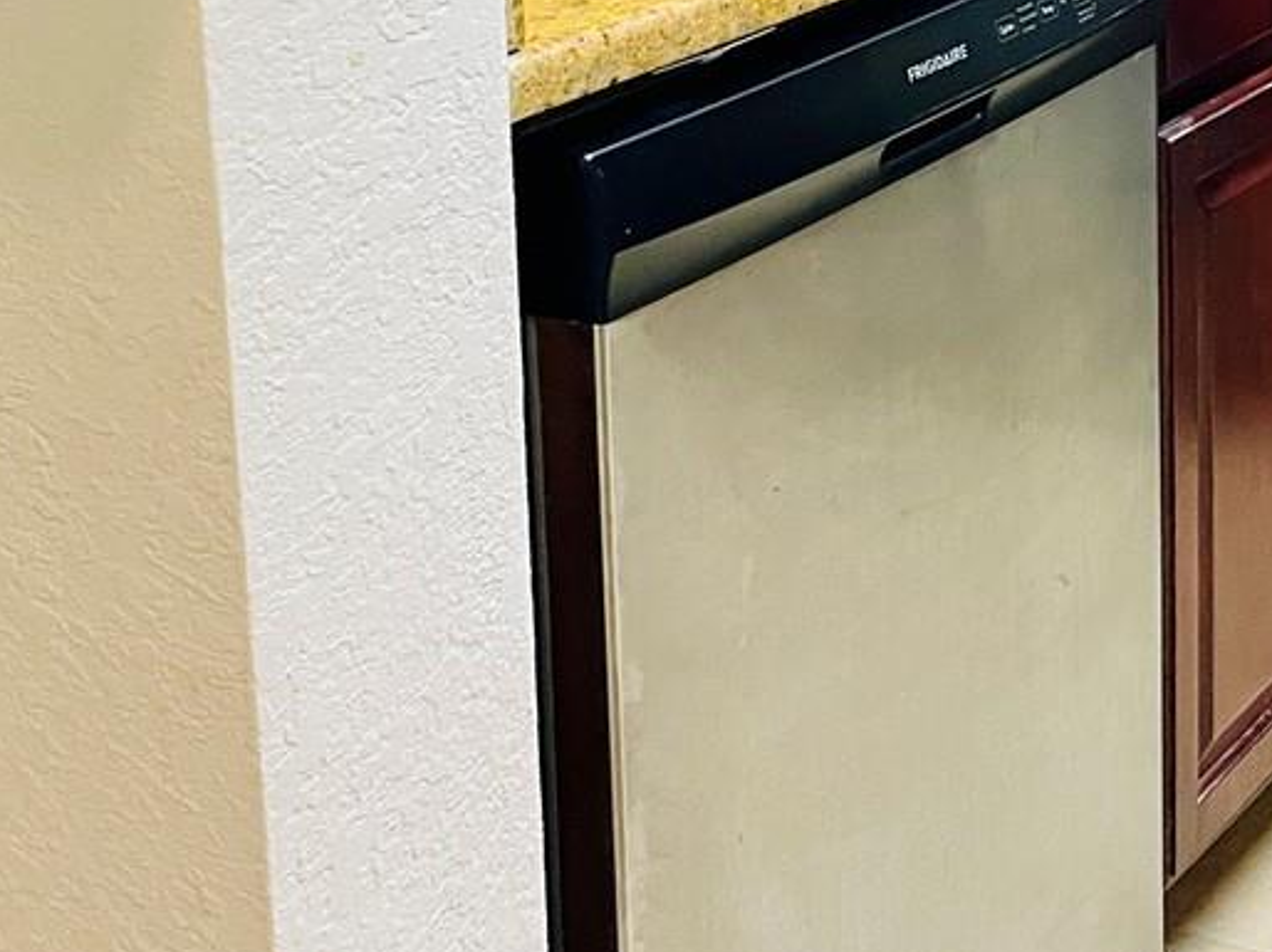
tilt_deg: -12.5
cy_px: -20
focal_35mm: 81
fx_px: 2975
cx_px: 1297
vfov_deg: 17.7
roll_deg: -0.1
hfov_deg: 23.1
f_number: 1.6
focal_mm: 4.2
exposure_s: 1/60
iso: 160
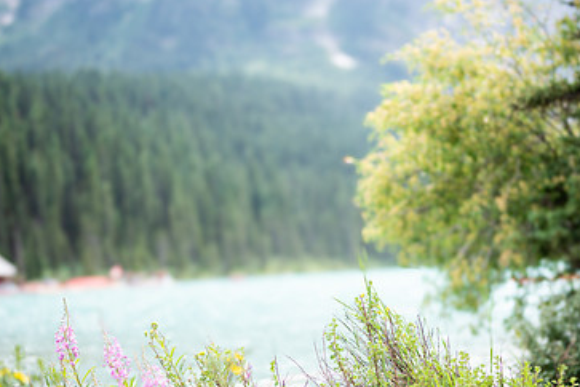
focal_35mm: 56
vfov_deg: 24.0
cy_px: 268
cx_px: 375
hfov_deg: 35.4
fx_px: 902
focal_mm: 35
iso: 200
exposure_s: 1/5000
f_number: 1.2
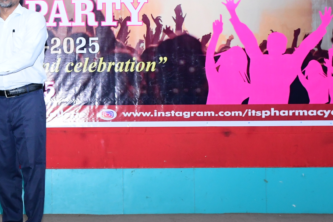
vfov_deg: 16.2
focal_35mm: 84
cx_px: 8
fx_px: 777
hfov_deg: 23.3
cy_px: 86
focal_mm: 22
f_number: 5.6
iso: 1600
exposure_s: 1/125
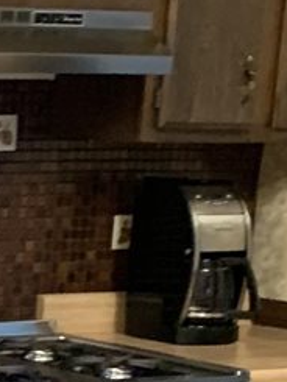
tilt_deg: -10.0
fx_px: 1800
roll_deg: -1.2
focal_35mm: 163
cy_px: 469
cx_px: -508
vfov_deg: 11.8
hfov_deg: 8.1
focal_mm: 4.25
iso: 250
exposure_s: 1/40
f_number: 1.8
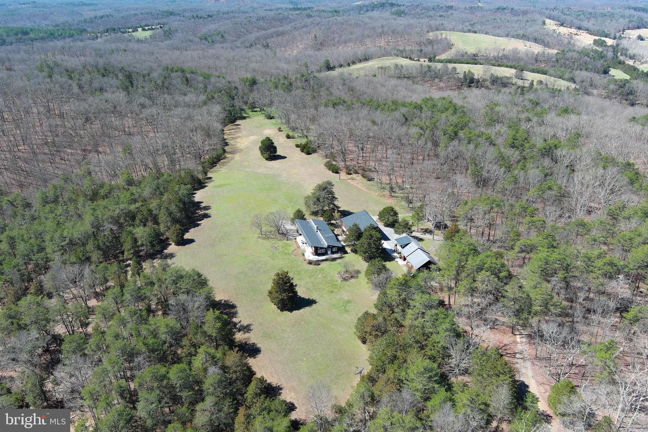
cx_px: 324
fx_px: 522
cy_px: 216
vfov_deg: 45.0
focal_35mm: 29
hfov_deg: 63.7
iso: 100
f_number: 2.8
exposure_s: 1/442
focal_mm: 10.57
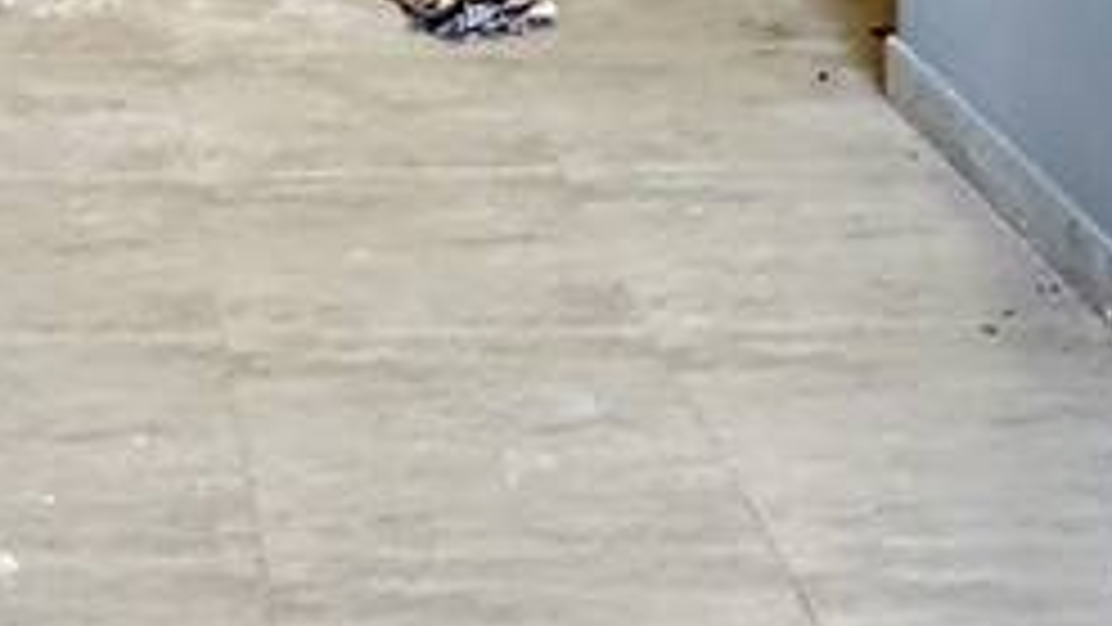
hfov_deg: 23.1
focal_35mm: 89
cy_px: -752
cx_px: 54
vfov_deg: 11.7
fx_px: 2625
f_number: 2.2
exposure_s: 1/120
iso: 250
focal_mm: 2.22
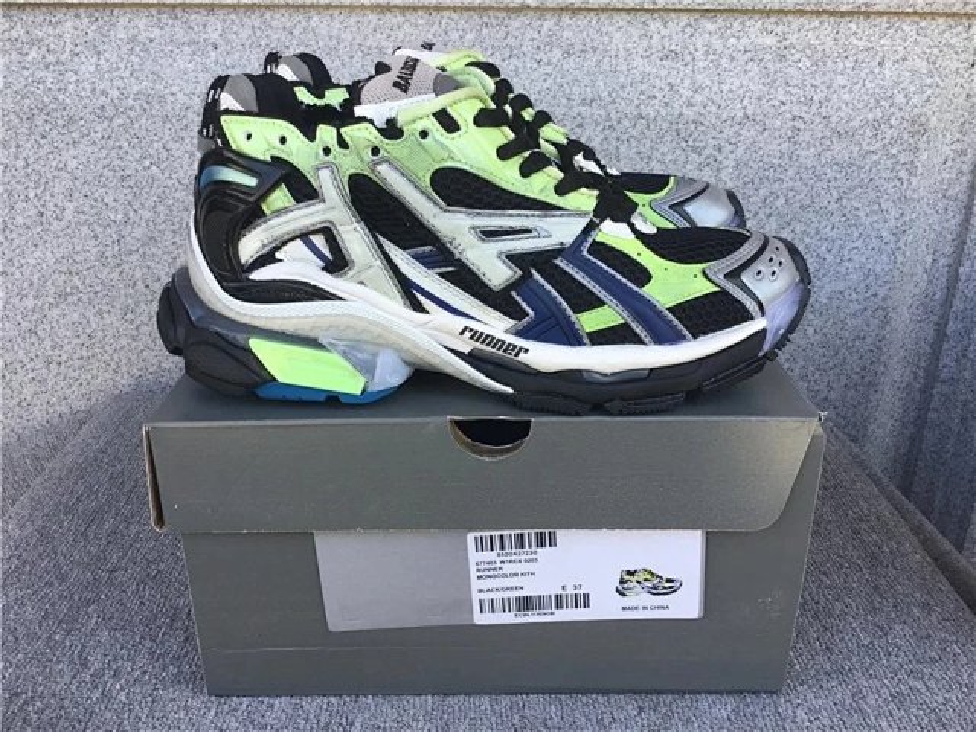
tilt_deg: -23.1
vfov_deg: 45.4
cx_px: 488
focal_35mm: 31
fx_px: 874
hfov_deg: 58.4
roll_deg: -0.1
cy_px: 366
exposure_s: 1/110
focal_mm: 3.3
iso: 25
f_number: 2.4
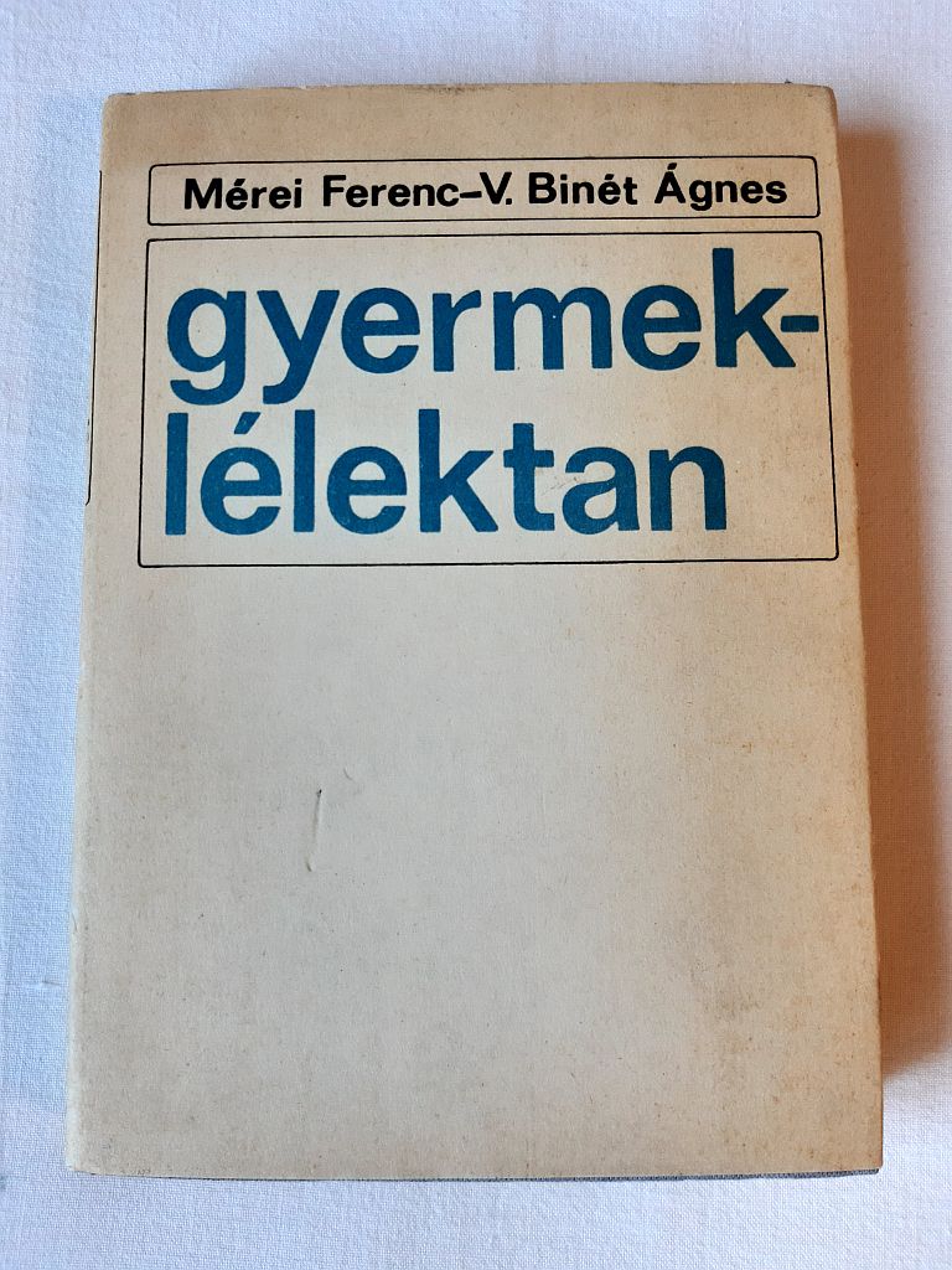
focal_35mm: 27
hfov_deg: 51.4
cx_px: 476
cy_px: 635
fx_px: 990
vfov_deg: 65.3
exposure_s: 1/50
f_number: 1.7
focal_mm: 3.93
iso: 125
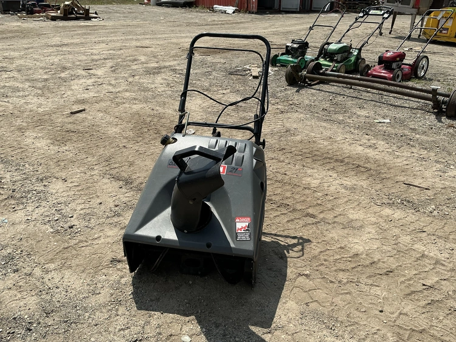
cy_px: 171
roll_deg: -1.3
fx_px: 369
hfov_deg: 63.4
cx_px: 228
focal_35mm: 28
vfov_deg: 49.8
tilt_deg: -24.2
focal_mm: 3
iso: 25
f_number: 1.8
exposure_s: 1/2320
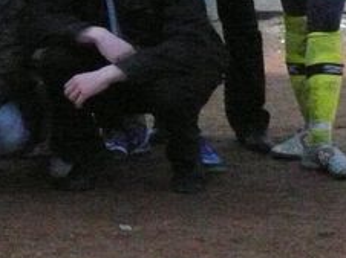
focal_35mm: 124
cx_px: -101
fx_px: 1238
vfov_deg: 11.6
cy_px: -73
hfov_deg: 15.2
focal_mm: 7.4
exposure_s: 1/1000
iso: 1600
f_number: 10
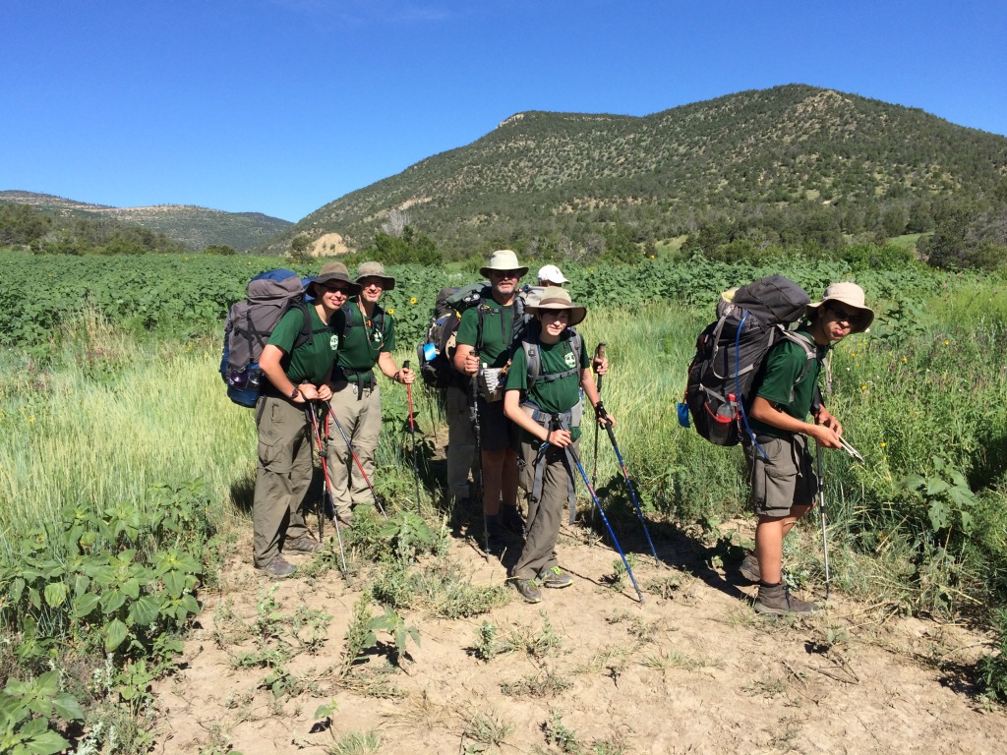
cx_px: 504
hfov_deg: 61.7
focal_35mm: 29
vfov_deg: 48.2
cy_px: 378
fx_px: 844
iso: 32
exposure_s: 1/1580
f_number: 2.2
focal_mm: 4.15
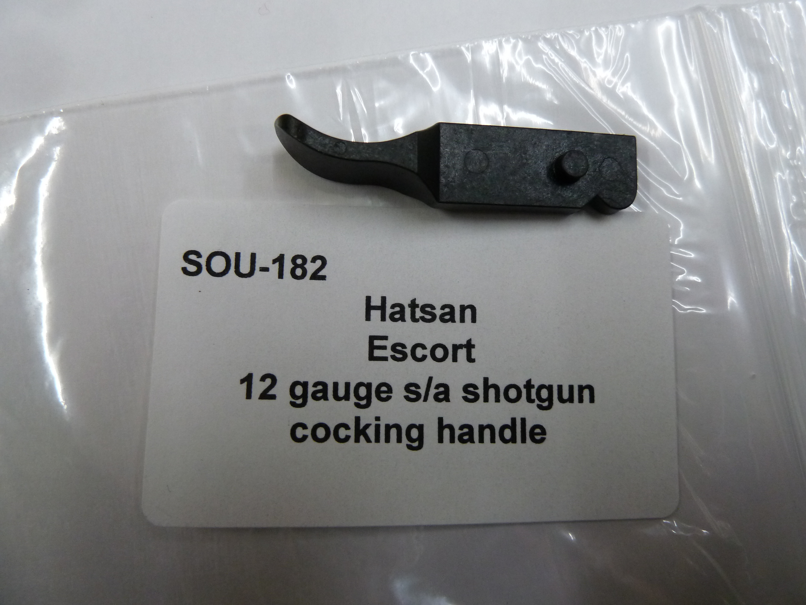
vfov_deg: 54.9
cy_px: 302
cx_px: 403
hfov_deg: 69.4
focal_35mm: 25
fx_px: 582
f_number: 3.3
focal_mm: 4.1
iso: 250
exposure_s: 1/30
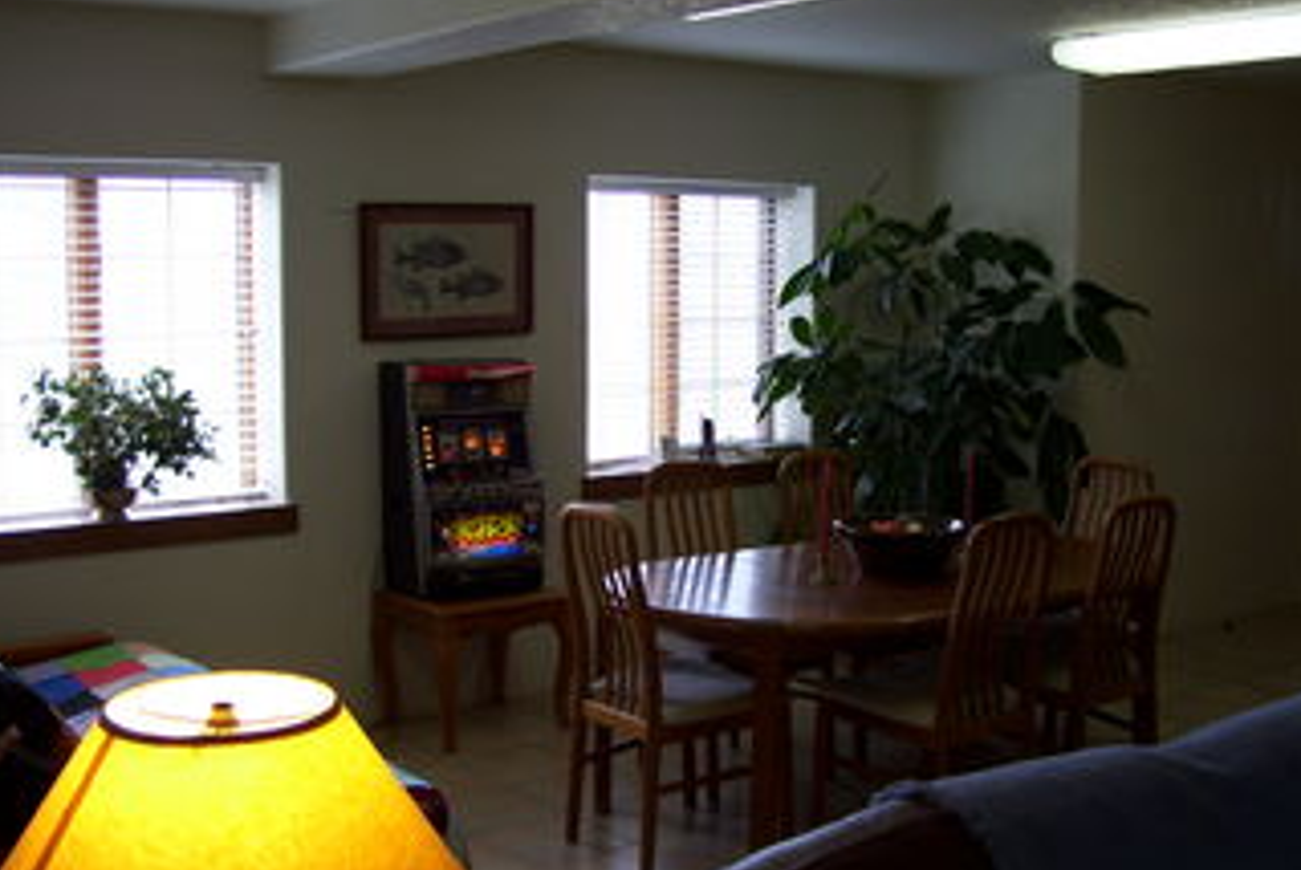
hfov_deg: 45.4
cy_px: 496
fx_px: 1555
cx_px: 634
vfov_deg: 31.2
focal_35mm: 43
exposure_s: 1/50
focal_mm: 6
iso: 80
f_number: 2.7
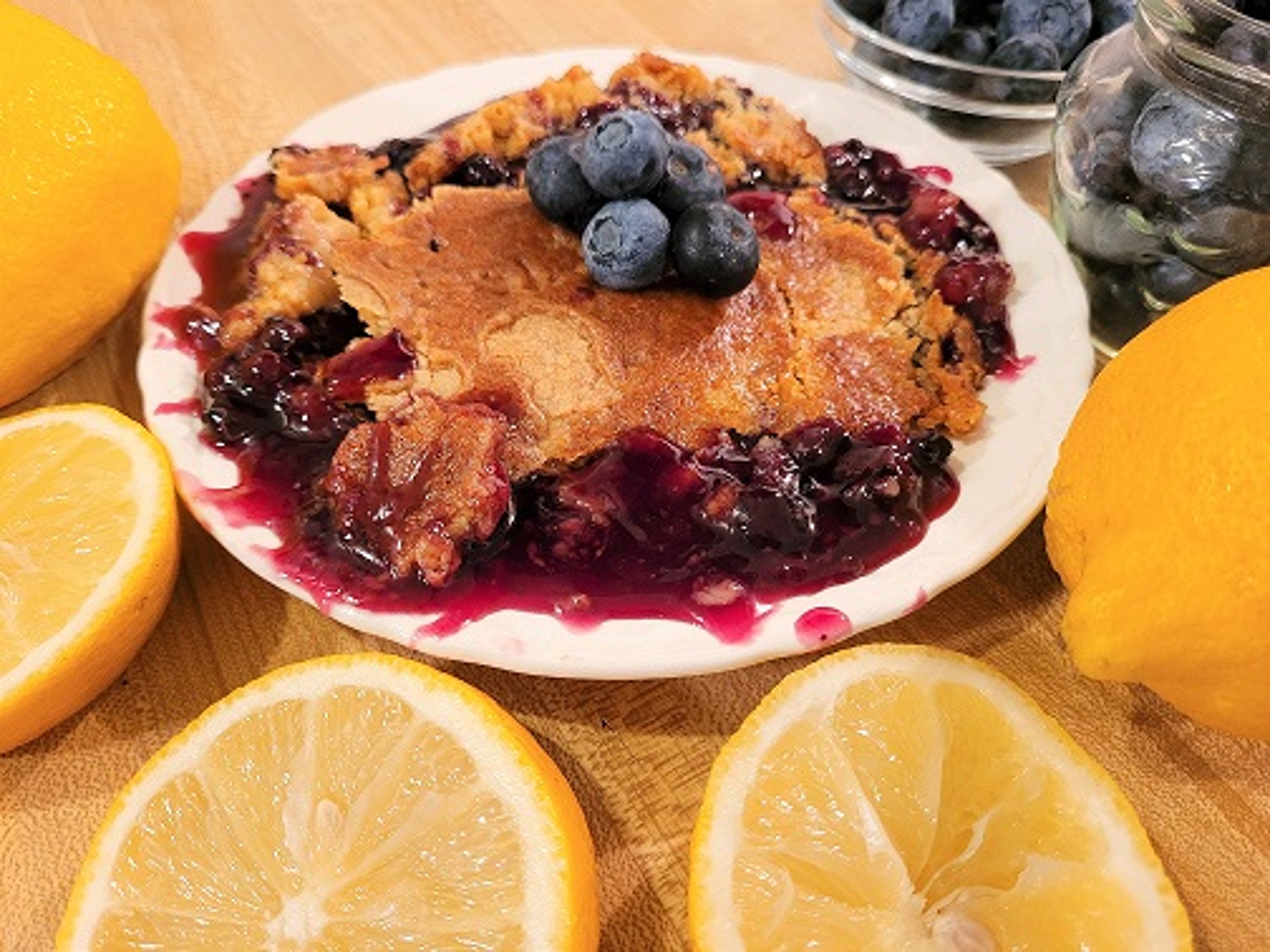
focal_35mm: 26
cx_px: 635
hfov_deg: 67.3
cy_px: 476
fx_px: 954
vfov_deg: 53.1
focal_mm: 5.4
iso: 400
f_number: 1.8
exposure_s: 1/40
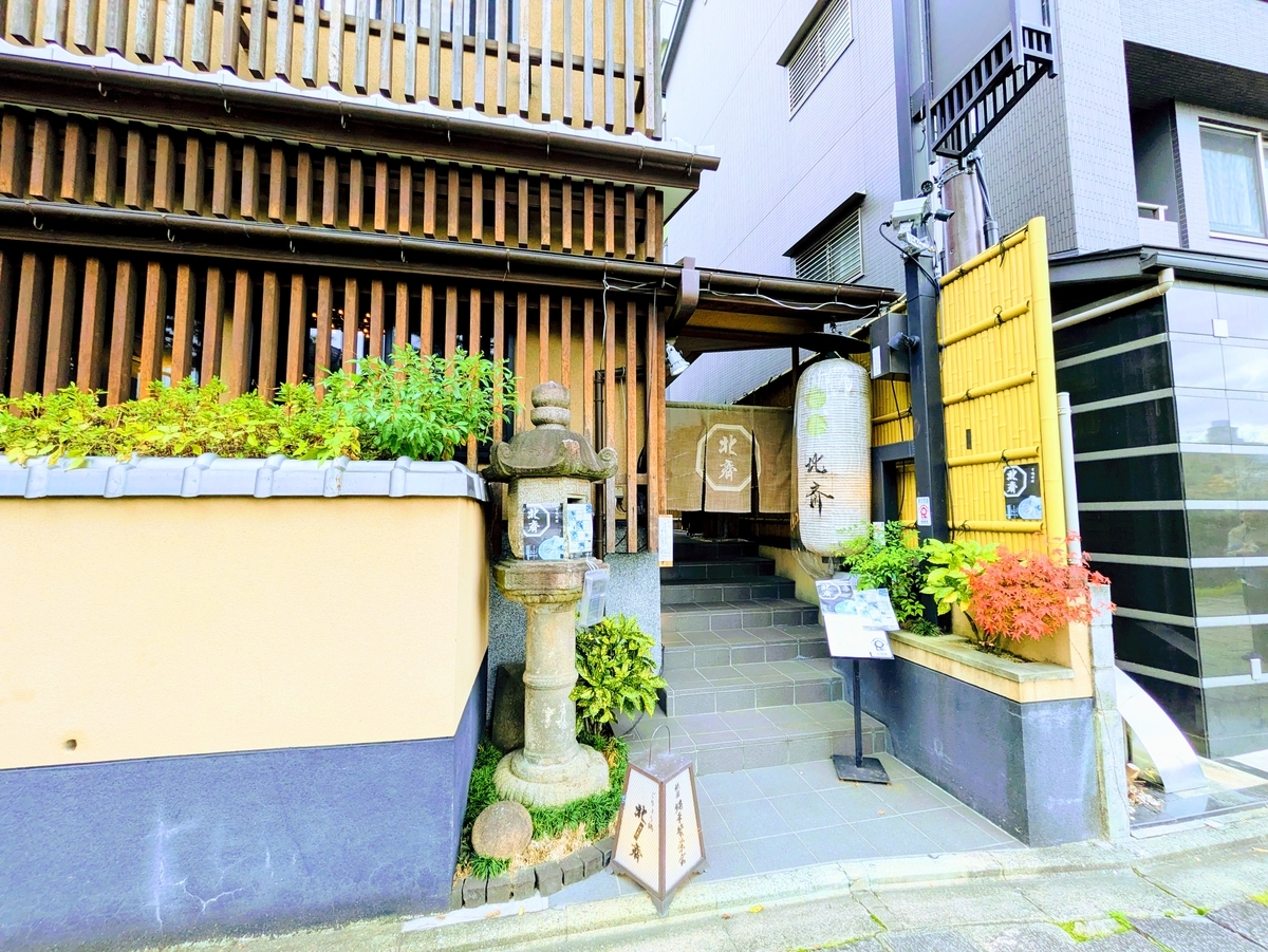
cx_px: 634
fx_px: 513
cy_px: 476
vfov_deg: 85.7
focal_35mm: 14
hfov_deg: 102.0
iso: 58
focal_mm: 1.83
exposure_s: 1/204
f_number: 2.2
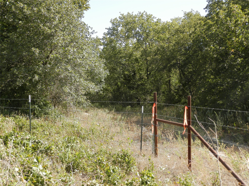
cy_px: 93
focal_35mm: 46
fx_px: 331
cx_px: 124
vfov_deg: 31.5
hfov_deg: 41.2
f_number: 3.6
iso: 80
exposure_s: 1/250
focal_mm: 8.2
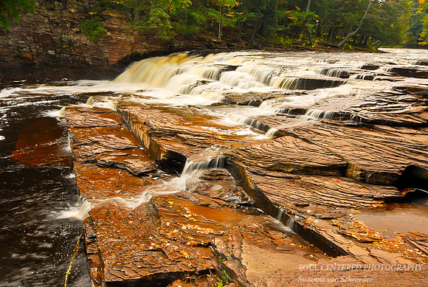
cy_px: 144
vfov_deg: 43.8
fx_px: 357
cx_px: 214
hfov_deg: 61.8
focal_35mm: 30
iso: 200
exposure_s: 1/3
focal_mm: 20
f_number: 16
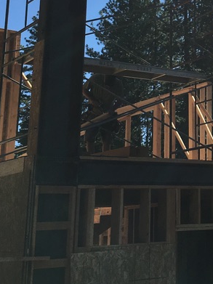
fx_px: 624
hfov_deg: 18.4
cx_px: 257
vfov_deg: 25.0
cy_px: 33
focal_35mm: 76
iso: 25
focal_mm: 4.15
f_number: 2.2
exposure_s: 1/1789
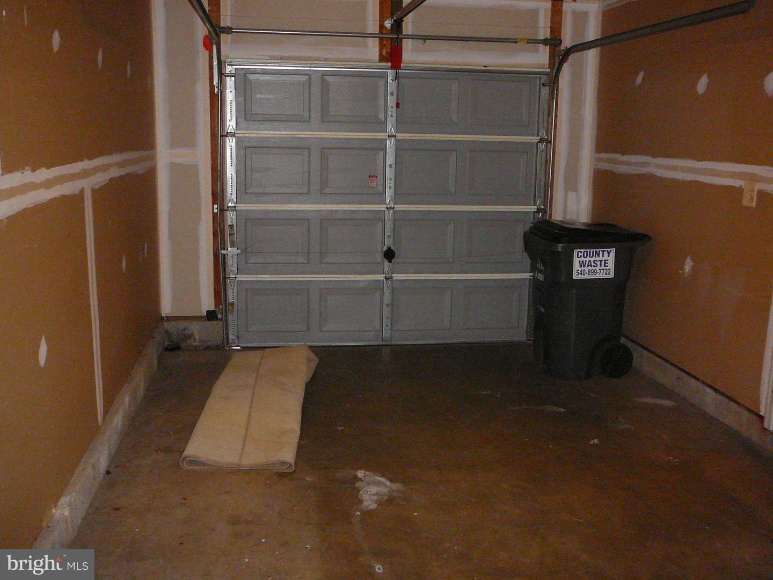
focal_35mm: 35
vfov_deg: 40.7
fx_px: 782
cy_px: 290
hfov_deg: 52.6
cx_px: 386
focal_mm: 5.2
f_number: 2.8
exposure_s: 1/30
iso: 400
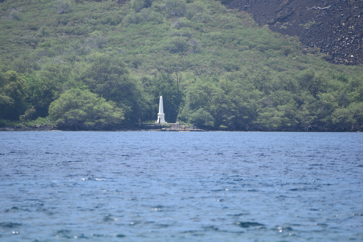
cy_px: 121
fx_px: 6052
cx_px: 182
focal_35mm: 600
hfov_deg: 3.4
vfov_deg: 2.3
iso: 200
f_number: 6.3
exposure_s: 1/800
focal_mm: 600
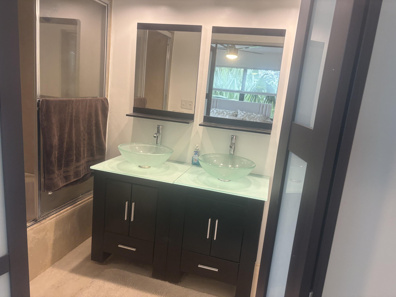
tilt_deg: -11.1
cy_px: 148
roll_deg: -5.3
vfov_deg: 53.1
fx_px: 297
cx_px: 198
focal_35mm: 26
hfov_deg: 67.3
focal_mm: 5.96
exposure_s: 1/60
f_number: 1.6
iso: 125
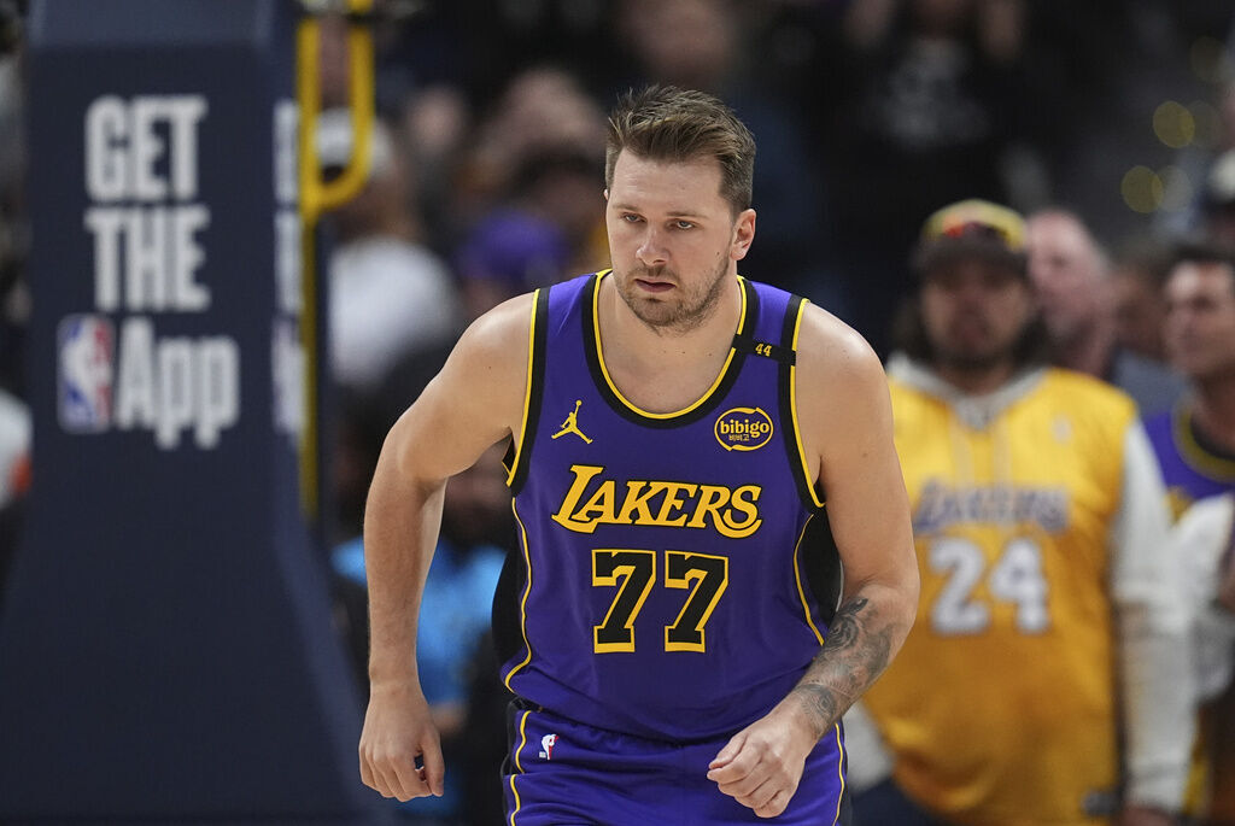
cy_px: 413
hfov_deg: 3.4
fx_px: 20603
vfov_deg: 2.3
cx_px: 618
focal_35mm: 600
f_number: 3.2
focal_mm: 400
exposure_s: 1/2000
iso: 5000
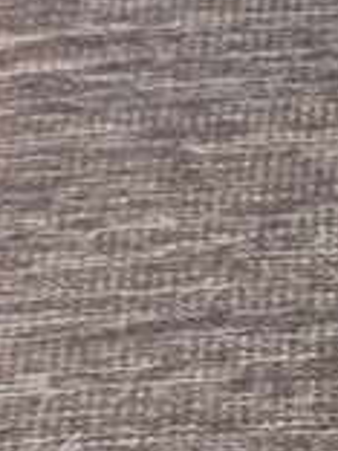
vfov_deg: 11.4
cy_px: 1052
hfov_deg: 8.9
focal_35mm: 147
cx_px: 867
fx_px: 1914
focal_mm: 5.4
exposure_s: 1/33
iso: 640
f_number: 1.8
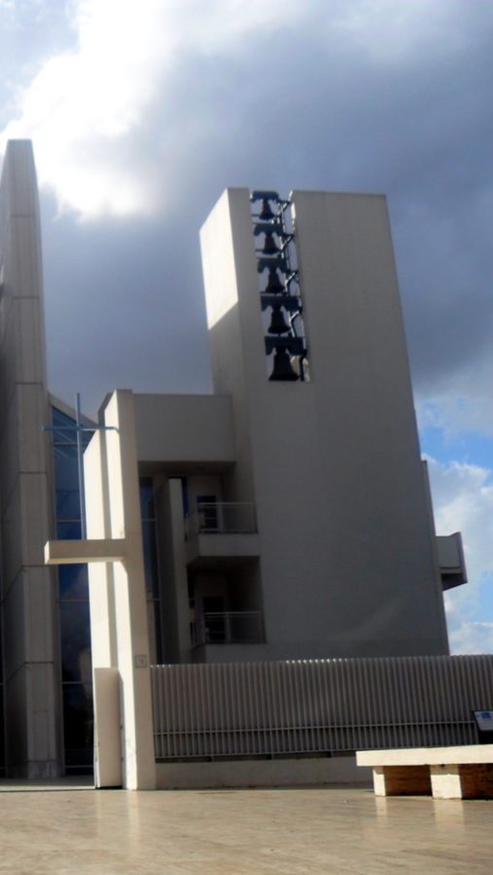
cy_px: 437
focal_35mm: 51
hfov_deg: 22.0
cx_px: -71
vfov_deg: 40.6
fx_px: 1184
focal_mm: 6.3
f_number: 7.6
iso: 80
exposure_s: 1/180
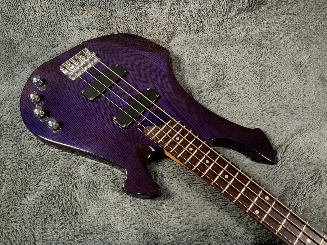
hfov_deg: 61.7
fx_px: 274
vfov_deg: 48.2
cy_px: 122
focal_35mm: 29
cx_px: 164
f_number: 1.8
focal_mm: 3
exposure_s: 1/104
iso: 64
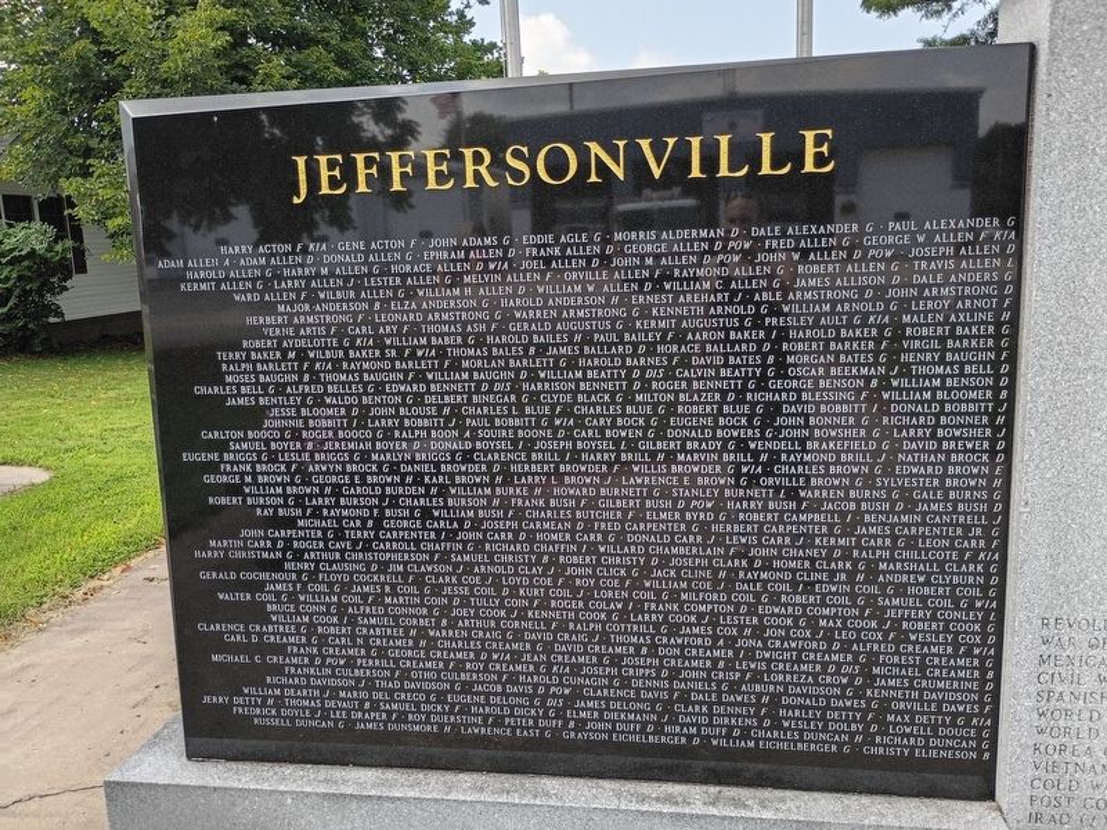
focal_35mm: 29
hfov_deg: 61.7
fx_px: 927
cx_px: 554
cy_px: 415
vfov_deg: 48.2
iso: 100
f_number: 1.8
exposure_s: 1/257
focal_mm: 4.27
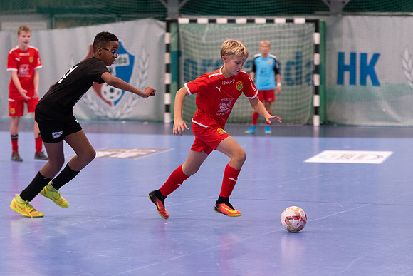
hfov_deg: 13.0
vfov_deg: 8.7
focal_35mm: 158
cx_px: 206
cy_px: 138
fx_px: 1807
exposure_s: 1/400
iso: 5600
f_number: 3.2
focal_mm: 105
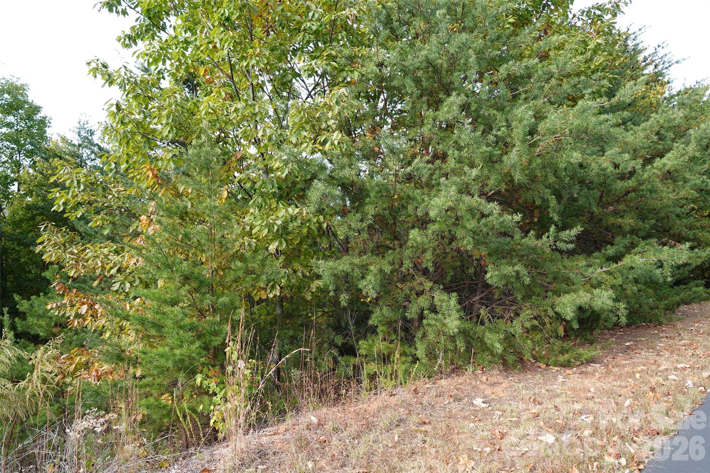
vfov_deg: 53.1
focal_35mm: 24
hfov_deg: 73.7
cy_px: 236
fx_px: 473
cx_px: 355
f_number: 2.8
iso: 100
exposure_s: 1/250
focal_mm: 8.8
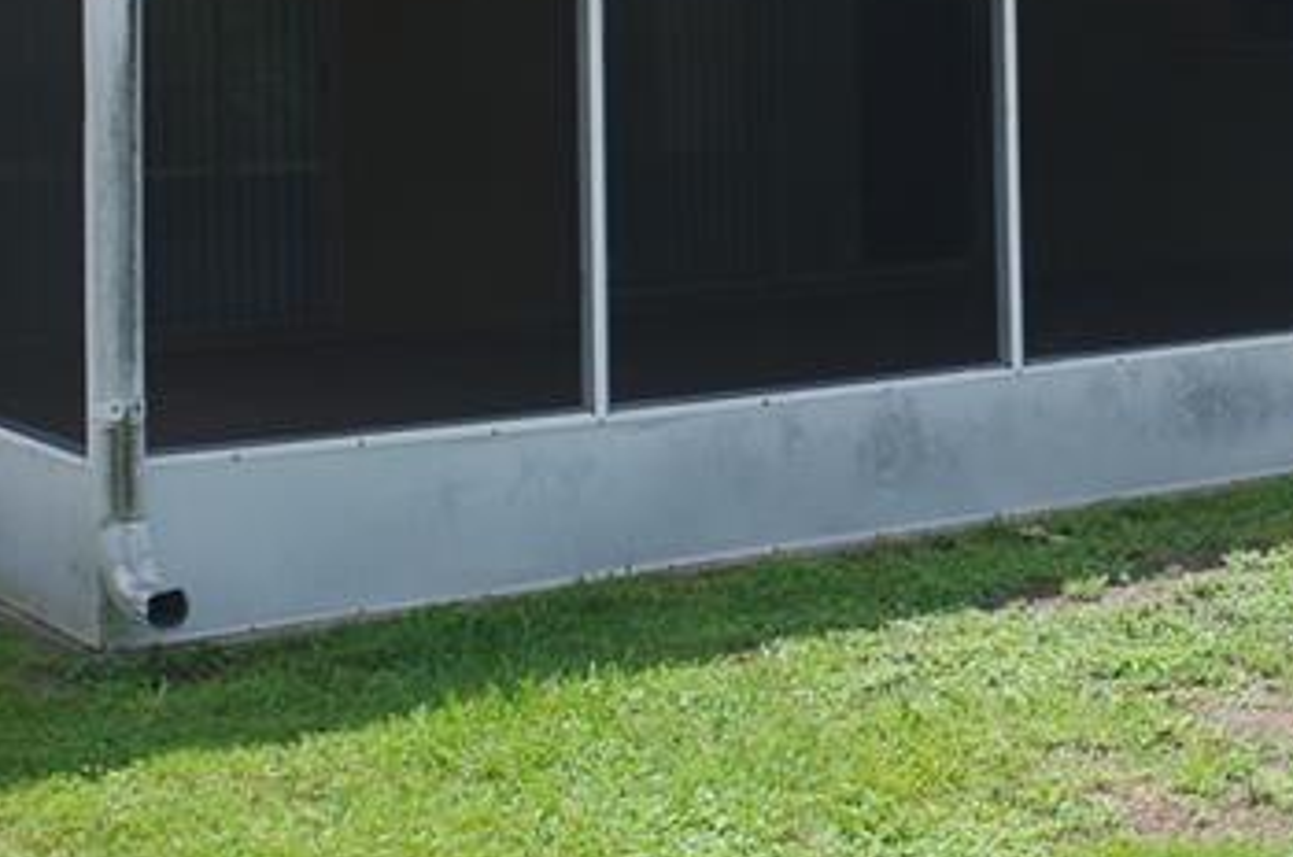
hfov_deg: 25.6
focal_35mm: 79
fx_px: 2832
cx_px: 816
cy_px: -222
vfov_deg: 16.4
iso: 200
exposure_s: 1/400
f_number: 7.1
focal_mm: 18
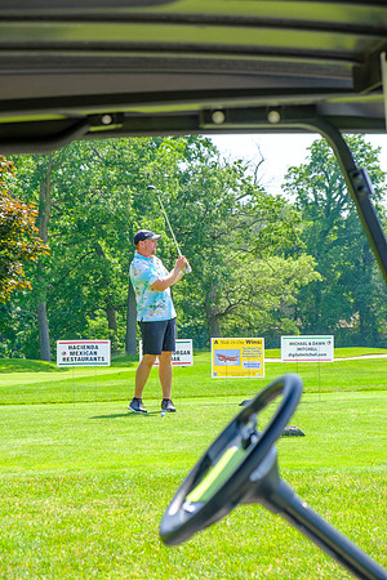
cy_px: 290
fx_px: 1338
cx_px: 194
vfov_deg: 24.5
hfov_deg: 16.5
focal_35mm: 83
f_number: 5.6
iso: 200
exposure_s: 1/320
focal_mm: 55
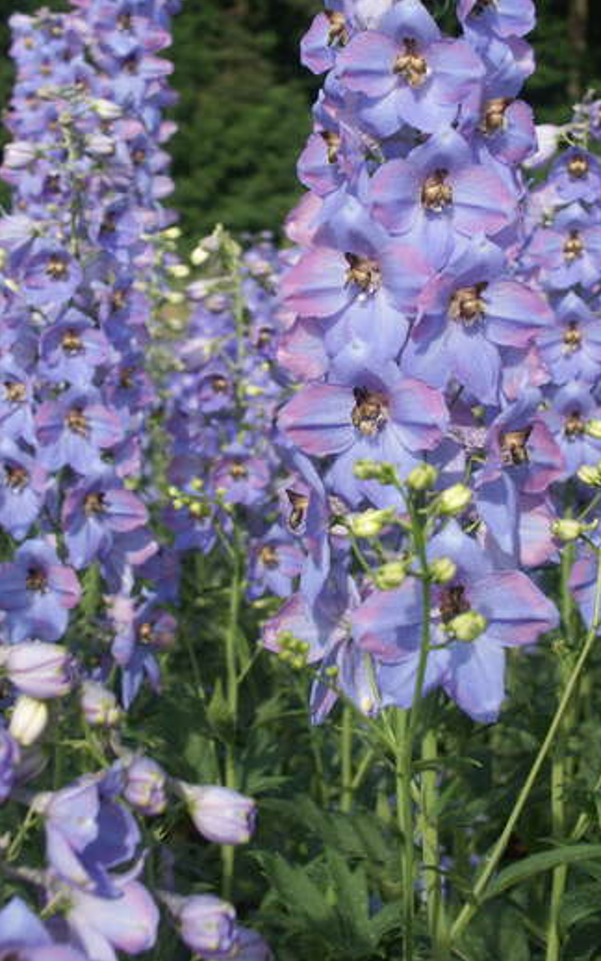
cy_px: 366
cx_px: 371
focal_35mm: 60
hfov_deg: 21.6
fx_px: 1572
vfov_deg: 33.8
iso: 100
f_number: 3.5
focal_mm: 11.42
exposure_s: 1/1000
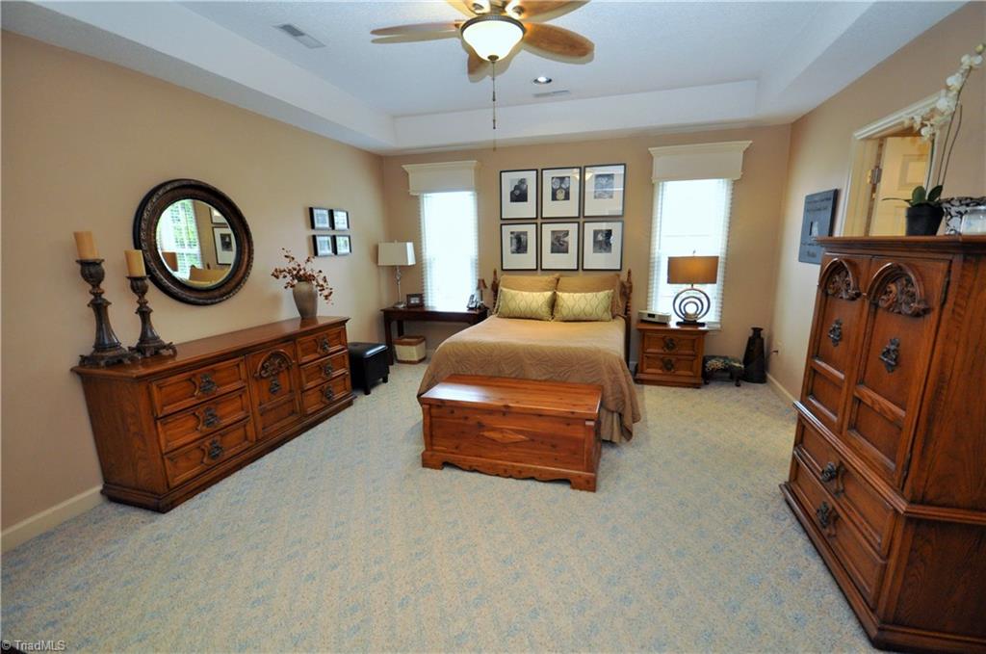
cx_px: 493
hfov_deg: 100.5
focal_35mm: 15
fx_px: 410
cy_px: 327
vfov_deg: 77.1
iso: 800
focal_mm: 10
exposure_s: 1/60
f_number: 4
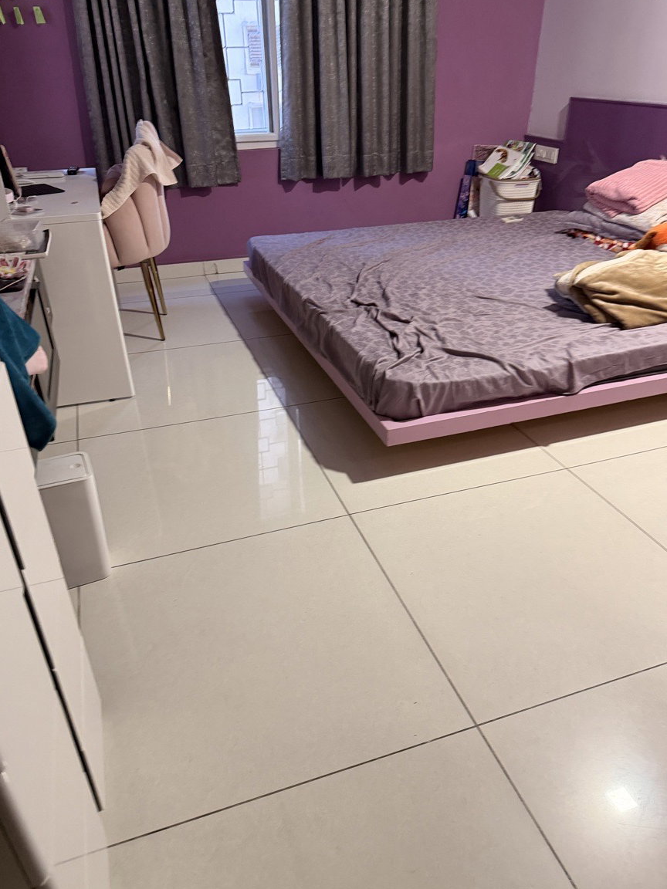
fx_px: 642
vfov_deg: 69.4
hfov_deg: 54.9
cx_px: 335
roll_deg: +0.1
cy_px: 453
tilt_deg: -28.7
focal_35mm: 25
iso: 500
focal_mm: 6.76
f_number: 1.78
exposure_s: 1/50
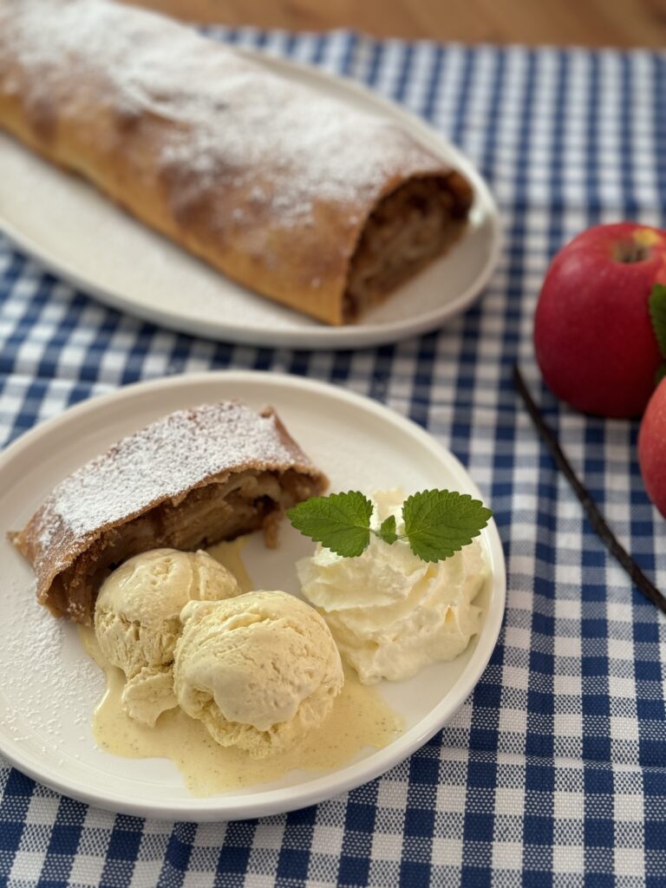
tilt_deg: -43.1
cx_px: 333
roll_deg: -0.5
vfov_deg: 39.7
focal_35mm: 48
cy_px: 444
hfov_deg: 30.3
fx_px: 1231
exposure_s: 1/60
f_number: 1.78
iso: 125
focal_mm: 6.76
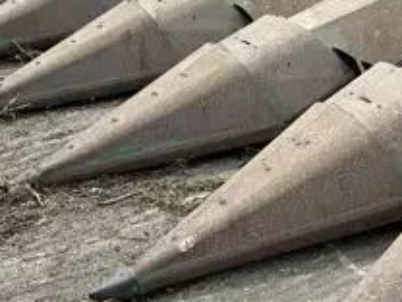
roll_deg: +0.0
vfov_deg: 19.8
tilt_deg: -23.0
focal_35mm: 74
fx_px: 859
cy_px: 91
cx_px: 398
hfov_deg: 25.1
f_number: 1.78
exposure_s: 1/2809
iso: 80
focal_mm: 6.86
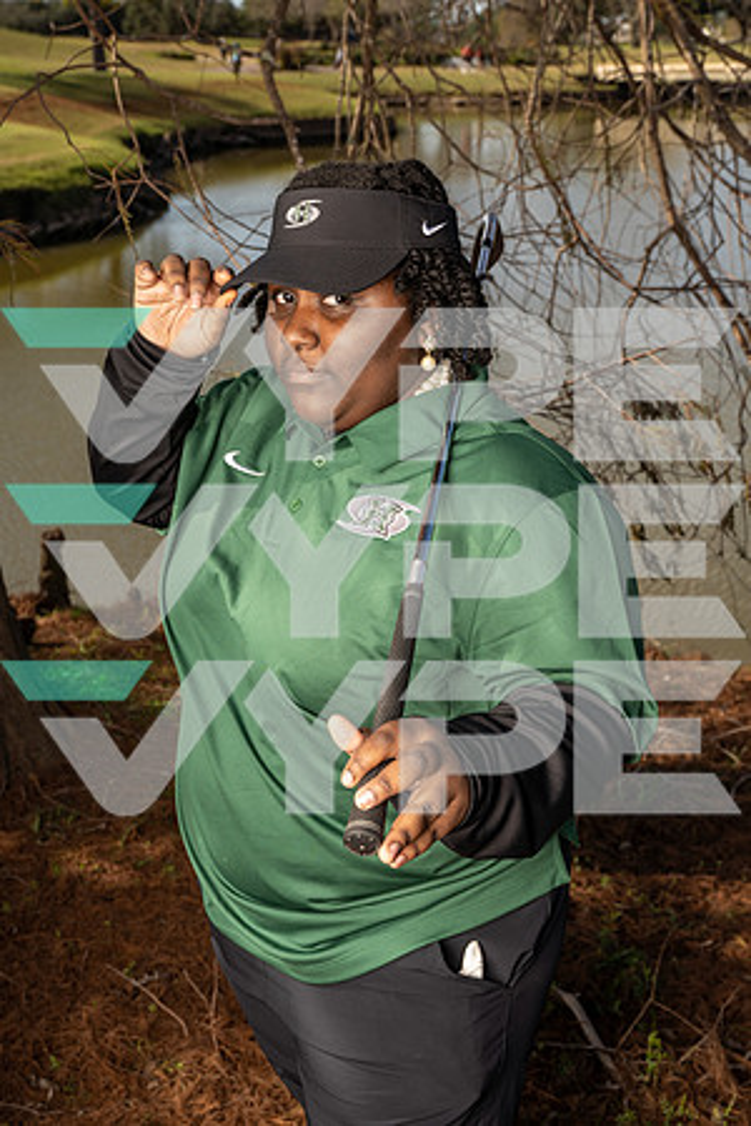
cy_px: 563
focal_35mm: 47
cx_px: 376
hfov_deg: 28.6
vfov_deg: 41.9
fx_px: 1471
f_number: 8
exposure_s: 1/250
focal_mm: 47
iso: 125
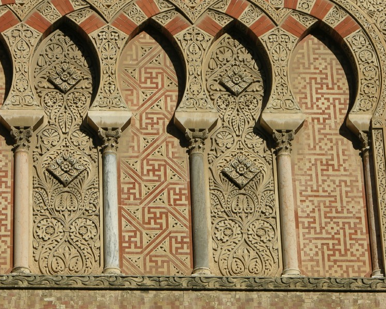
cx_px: 141
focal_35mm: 188
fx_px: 2147
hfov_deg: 10.3
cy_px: 142
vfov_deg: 8.2
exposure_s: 1/434
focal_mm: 34.7
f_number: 6.1
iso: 50
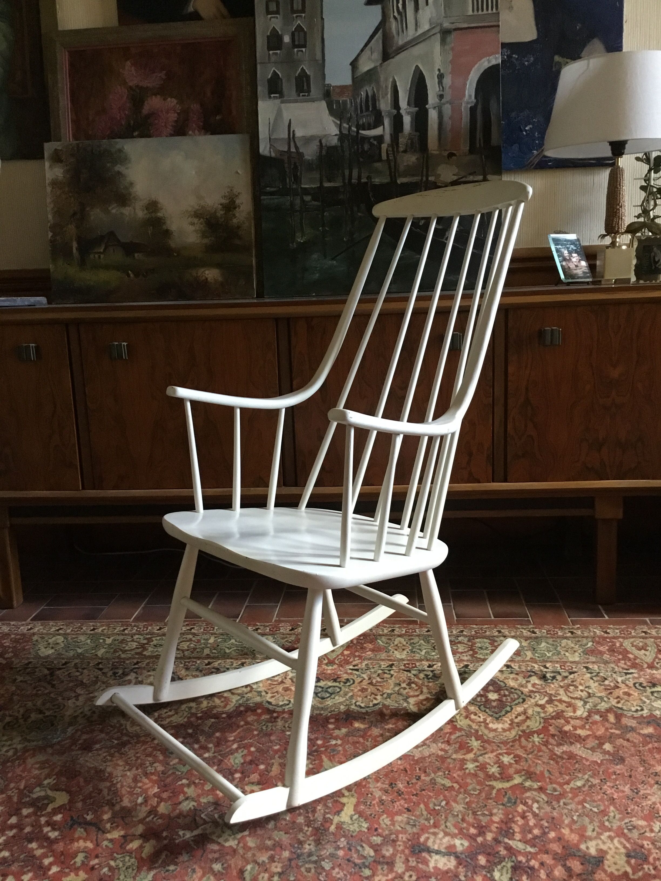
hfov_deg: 45.4
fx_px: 789
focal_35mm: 31
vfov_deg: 58.4
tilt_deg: -11.7
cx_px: 330
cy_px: 440
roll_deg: +2.4
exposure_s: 1/20
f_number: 2.4
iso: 200
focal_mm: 3.3
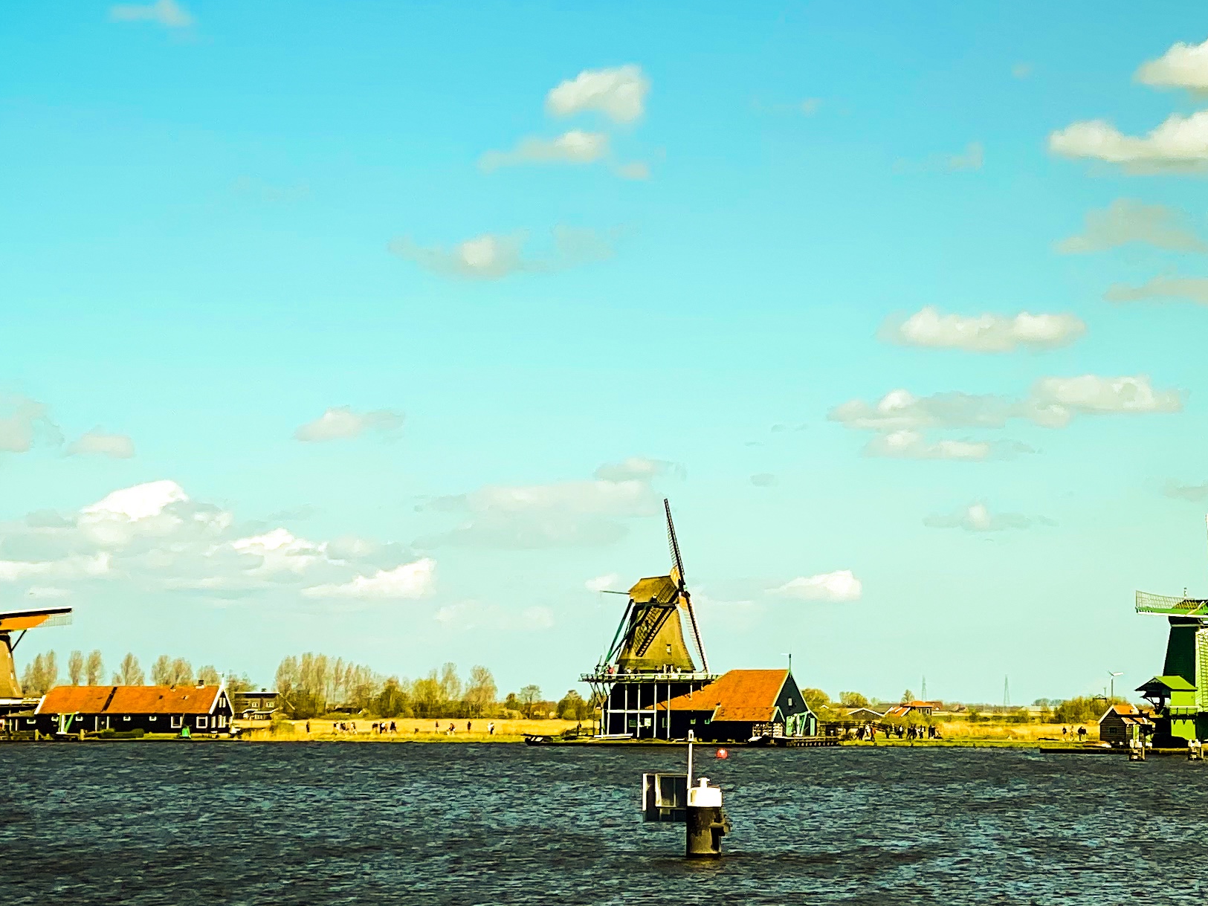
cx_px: 952
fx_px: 4502
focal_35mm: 129
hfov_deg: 15.2
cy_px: 386
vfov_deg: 11.5
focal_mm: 6
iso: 20
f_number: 2
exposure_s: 1/1900
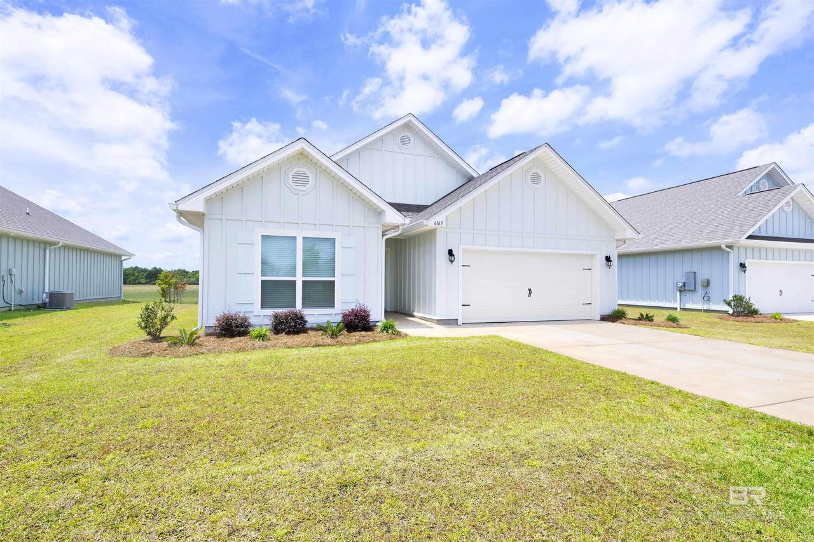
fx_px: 373
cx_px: 407
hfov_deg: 95.0
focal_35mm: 16
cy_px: 271
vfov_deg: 72.0
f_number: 11
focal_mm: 16.5
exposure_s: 1/400
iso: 400
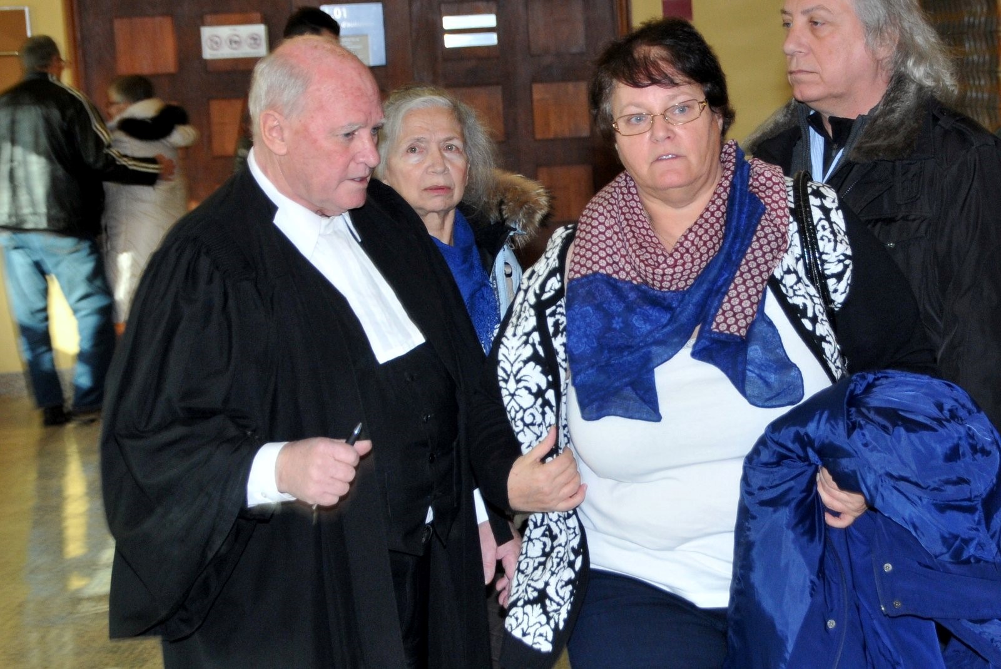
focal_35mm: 93
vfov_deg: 14.7
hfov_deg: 21.9
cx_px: 500
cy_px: 334
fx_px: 2587
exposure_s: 1/60
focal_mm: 62
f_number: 6.3
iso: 500
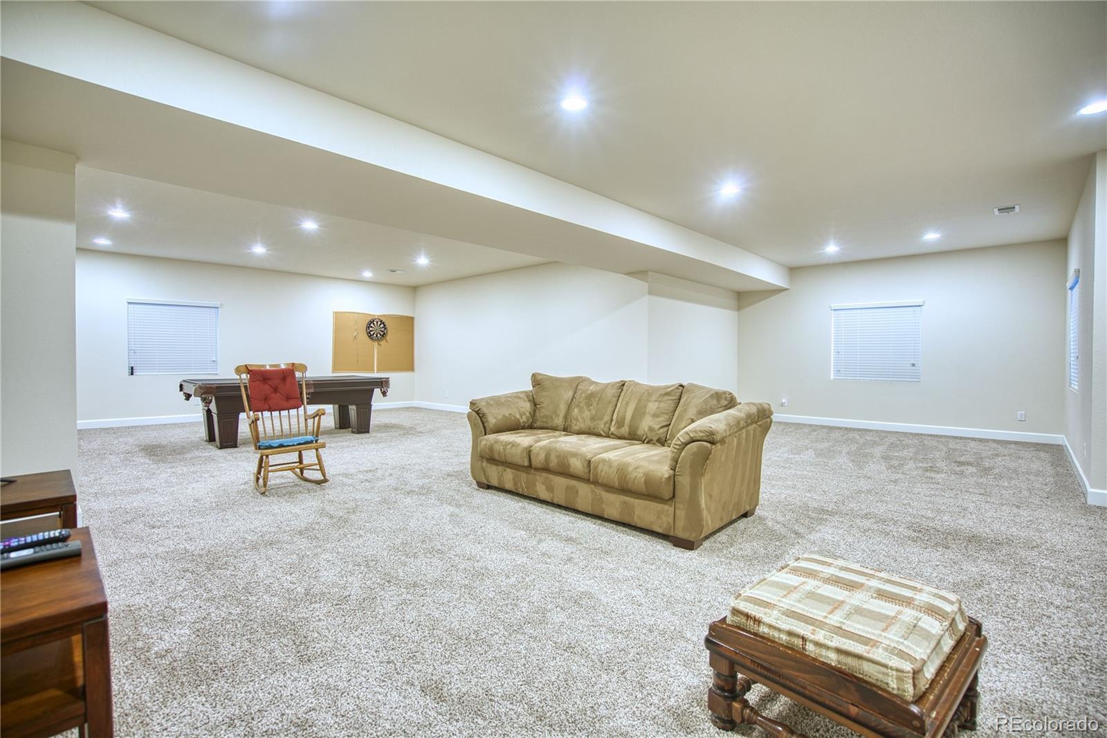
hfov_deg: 96.7
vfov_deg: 73.7
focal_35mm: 16
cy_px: 369
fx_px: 492
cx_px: 554
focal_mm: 16
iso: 500
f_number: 4
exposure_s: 1/13
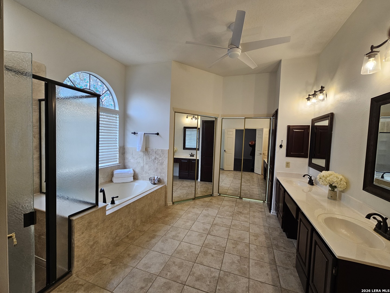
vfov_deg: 89.9
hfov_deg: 106.2
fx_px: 146
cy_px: 146
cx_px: 195
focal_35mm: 13
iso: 80
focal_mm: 2.2
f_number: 2.2
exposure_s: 1/60
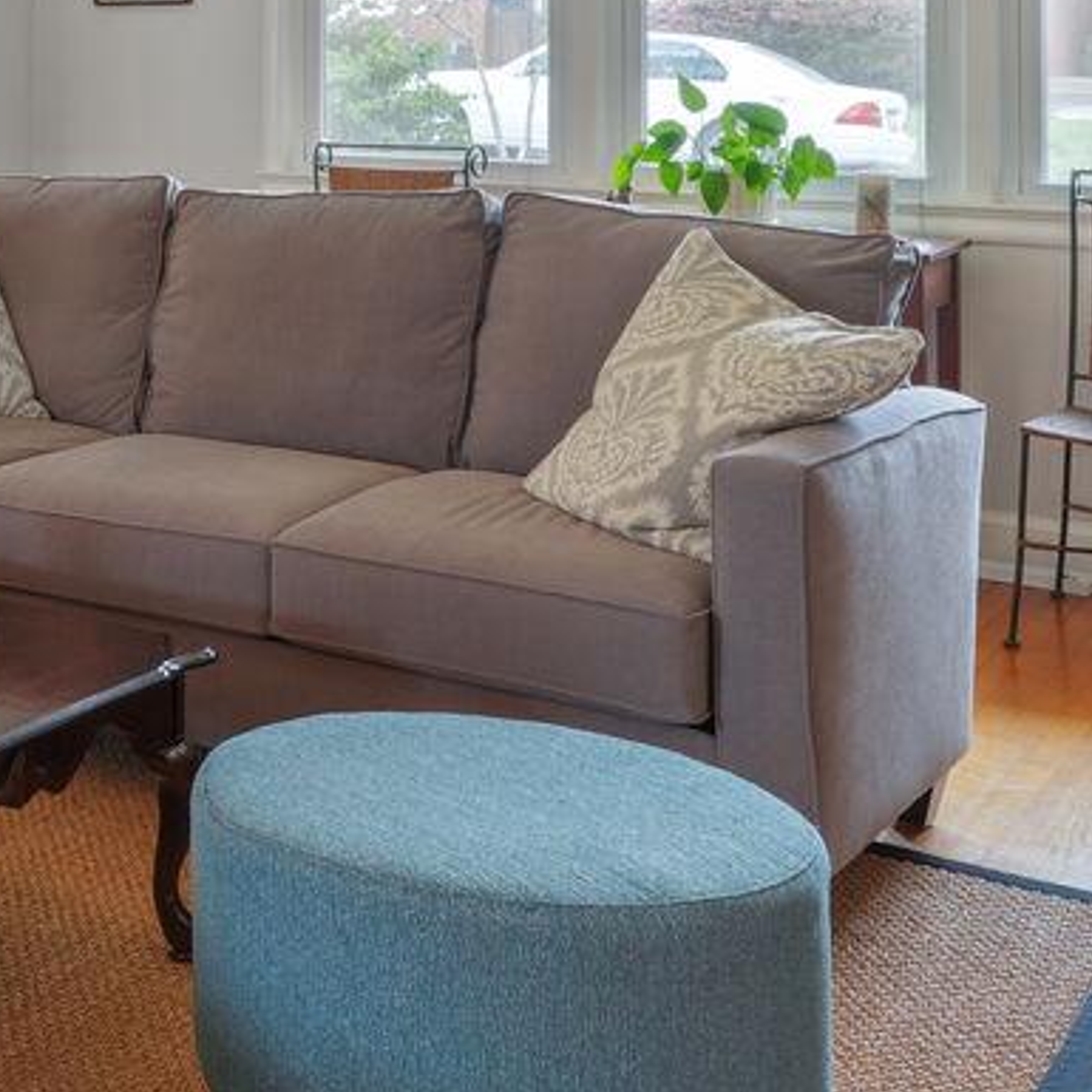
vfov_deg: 26.9
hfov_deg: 24.0
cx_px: -403
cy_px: 54
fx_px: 2177
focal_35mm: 61
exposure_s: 1/1.25
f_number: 8
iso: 200
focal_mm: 16
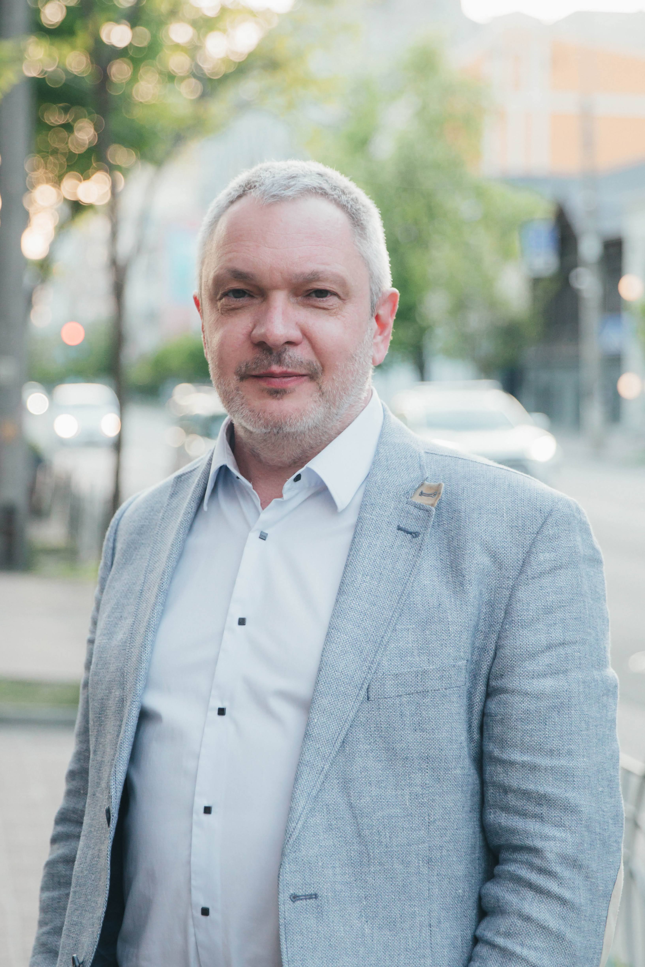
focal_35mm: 91
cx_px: 322
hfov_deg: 15.0
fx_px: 2444
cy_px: 484
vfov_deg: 22.4
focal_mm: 61
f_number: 2.8
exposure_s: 1/400
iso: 1250
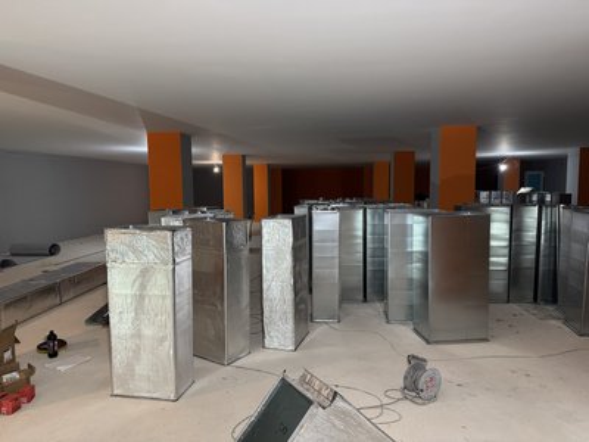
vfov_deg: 56.8
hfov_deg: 71.6
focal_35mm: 24
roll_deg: +0.9
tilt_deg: -5.3
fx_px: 408
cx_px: 294
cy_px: 221
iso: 320
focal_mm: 6.76
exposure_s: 1/52
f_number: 1.78
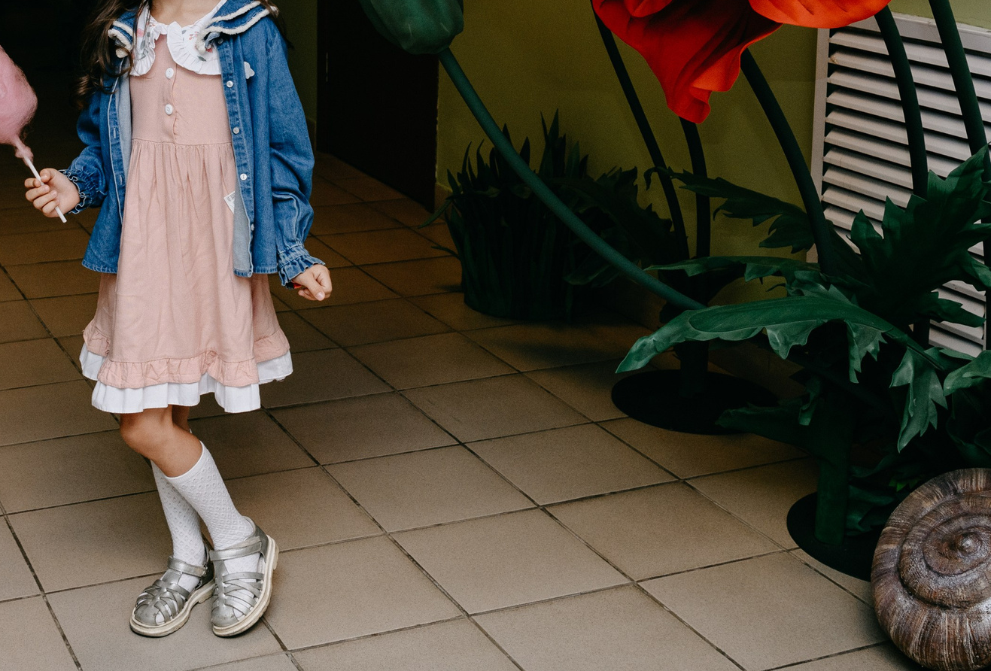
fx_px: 1660
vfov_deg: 22.0
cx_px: 271
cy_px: -8
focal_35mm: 60
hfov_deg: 32.7
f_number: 4
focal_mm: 28
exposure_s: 1/160
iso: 320
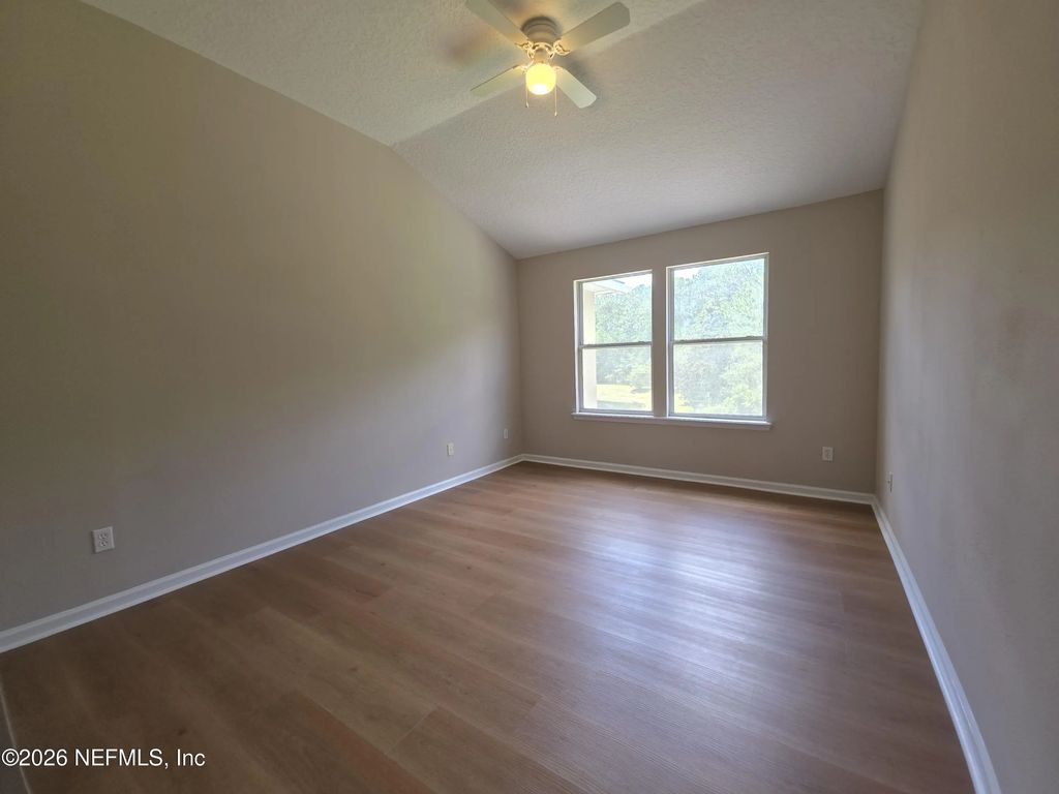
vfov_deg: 89.9
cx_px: 530
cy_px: 397
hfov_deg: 106.2
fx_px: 398
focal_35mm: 13
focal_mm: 2.2
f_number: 1.9
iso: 50
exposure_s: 1/120
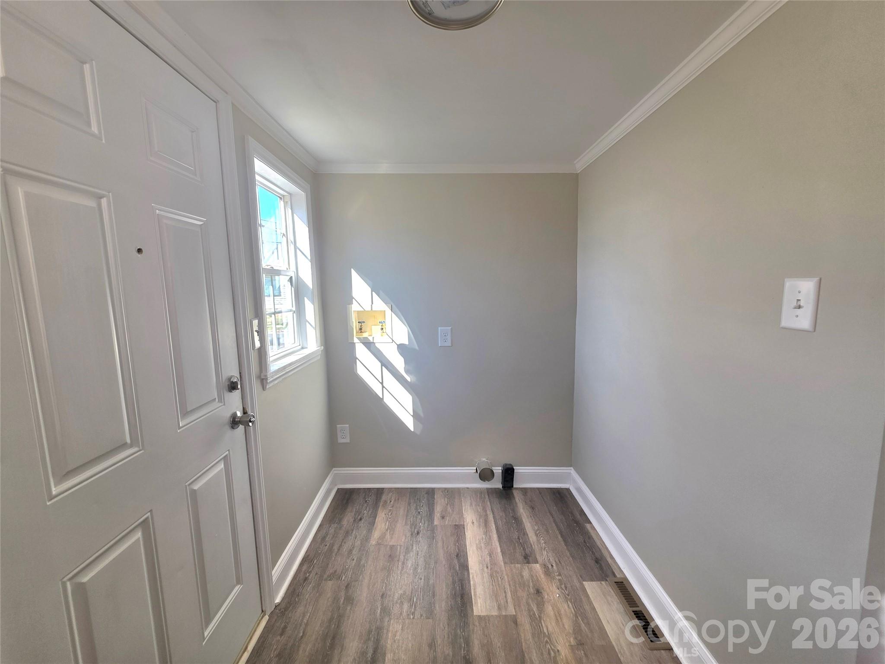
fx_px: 332
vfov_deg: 89.9
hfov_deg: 106.2
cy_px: 332
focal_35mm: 13
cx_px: 442
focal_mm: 2.2
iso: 25
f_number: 1.9
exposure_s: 1/120
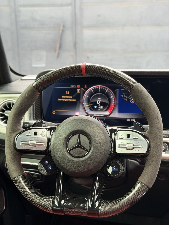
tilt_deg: -14.5
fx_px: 312
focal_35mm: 48
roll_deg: +0.4
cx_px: 84
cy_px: 112
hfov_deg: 30.3
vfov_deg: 39.7
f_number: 1.78
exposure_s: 1/88
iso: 100
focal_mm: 6.76
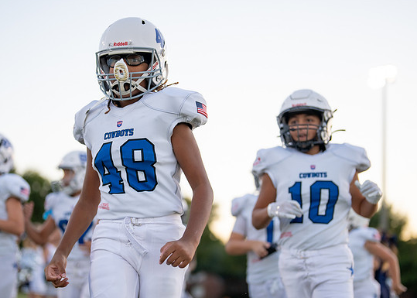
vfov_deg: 20.1
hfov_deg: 27.8
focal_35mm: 71
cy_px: 176
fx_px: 841
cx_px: 184
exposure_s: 1/2000
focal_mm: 50
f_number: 1.2
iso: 500
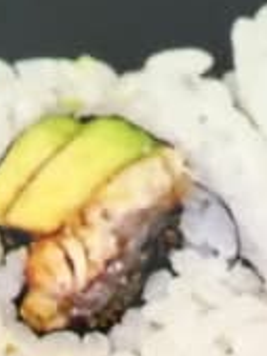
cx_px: 181
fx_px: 1161
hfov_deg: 13.1
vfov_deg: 16.5
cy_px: 458
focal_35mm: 113
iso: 250
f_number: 2.2
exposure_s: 1/120
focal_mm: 2.22
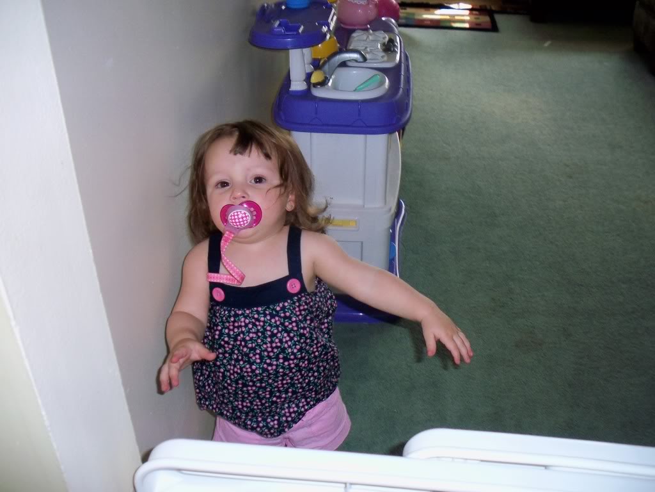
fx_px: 719
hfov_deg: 49.0
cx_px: 328
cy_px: 246
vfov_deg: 37.7
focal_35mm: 38
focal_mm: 6.3
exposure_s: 1/60
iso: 200
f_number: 3.5
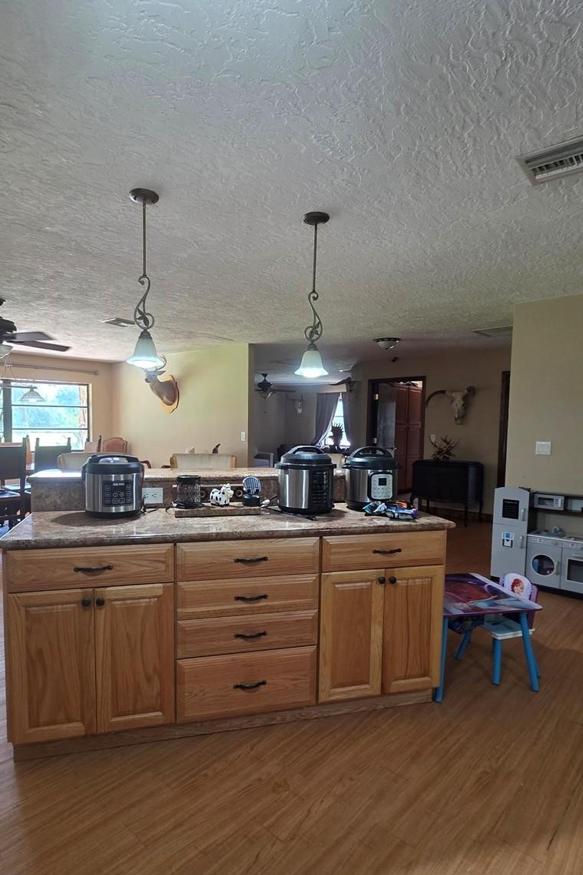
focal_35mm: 19
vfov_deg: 86.8
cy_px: 459
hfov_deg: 64.5
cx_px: 270
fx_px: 462
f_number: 1.9
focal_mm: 2.2
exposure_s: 1/60
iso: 250
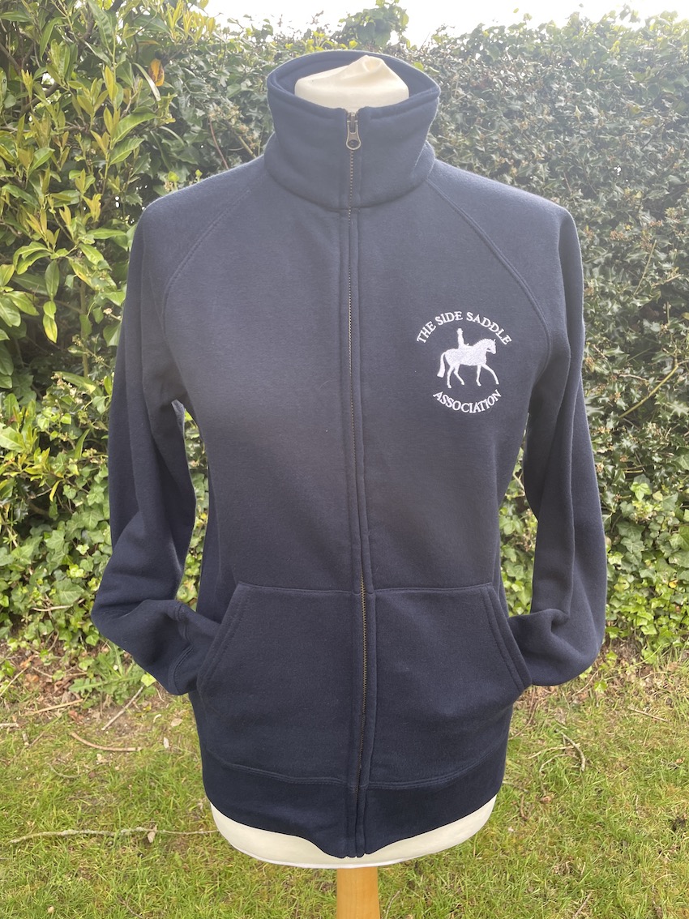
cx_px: 344
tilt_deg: -15.9
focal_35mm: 26
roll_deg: +2.3
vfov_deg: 67.3
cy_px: 460
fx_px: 690
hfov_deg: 53.0
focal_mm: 4.2
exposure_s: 1/163
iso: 32
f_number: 1.6
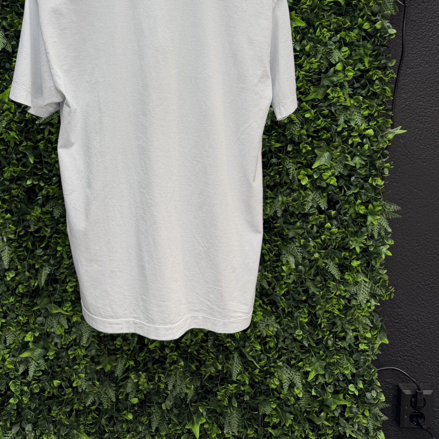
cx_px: 160
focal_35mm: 37
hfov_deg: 44.5
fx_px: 531
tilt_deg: -4.9
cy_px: 67
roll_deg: -0.9
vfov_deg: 42.2
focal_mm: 6.76
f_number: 1.78
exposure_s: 1/84
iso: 64
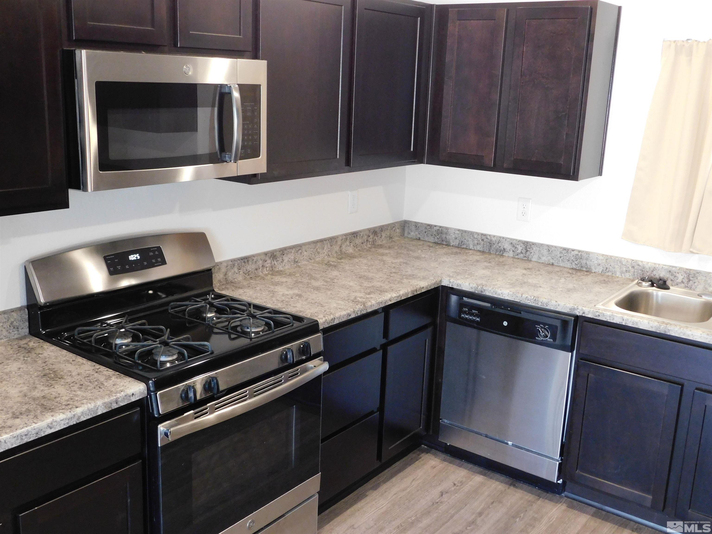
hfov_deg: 51.4
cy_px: 267
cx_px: 356
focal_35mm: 36
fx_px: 740
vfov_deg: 39.7
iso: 400
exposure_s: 1/15
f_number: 3.5
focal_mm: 6.3
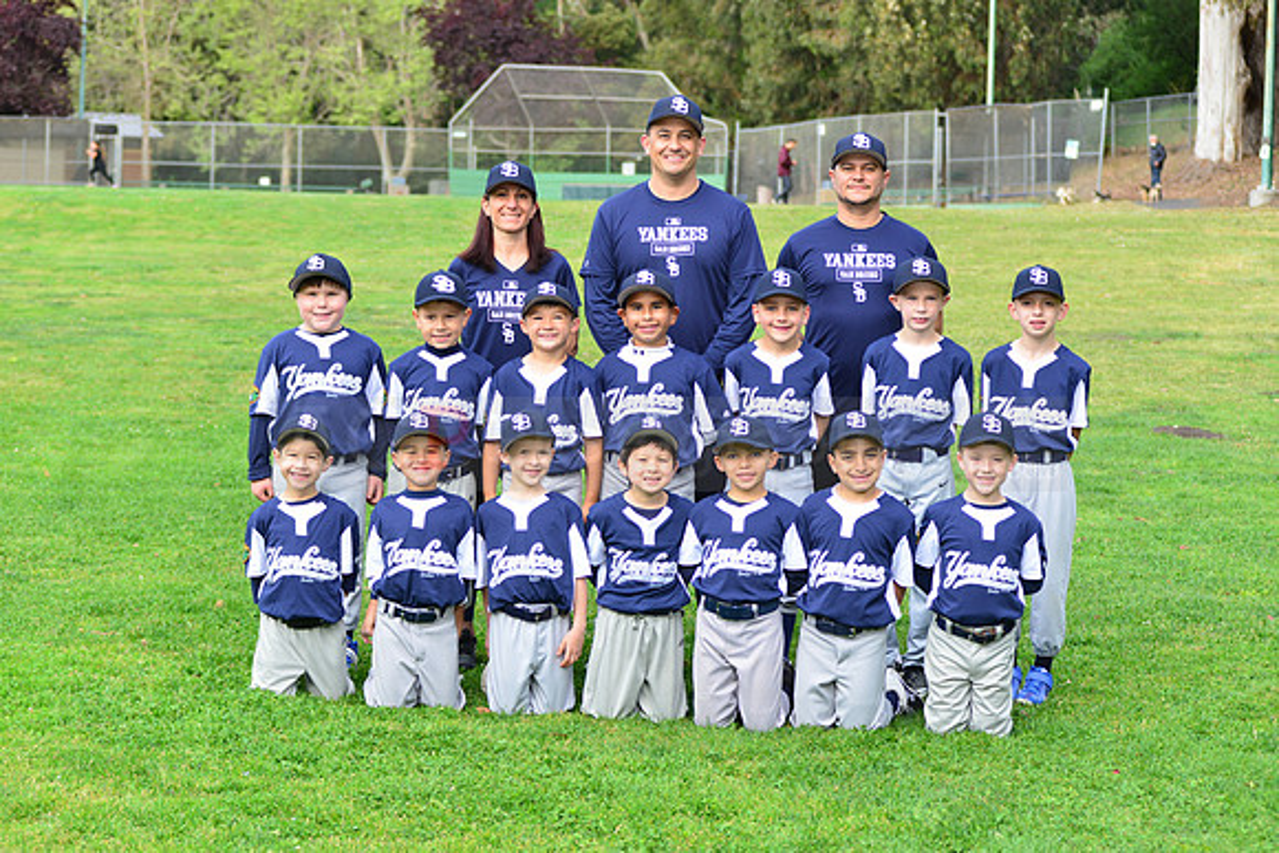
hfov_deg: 25.4
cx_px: 640
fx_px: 2843
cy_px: 426
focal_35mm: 80
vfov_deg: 17.1
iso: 320
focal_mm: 80
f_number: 5.6
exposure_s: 1/200
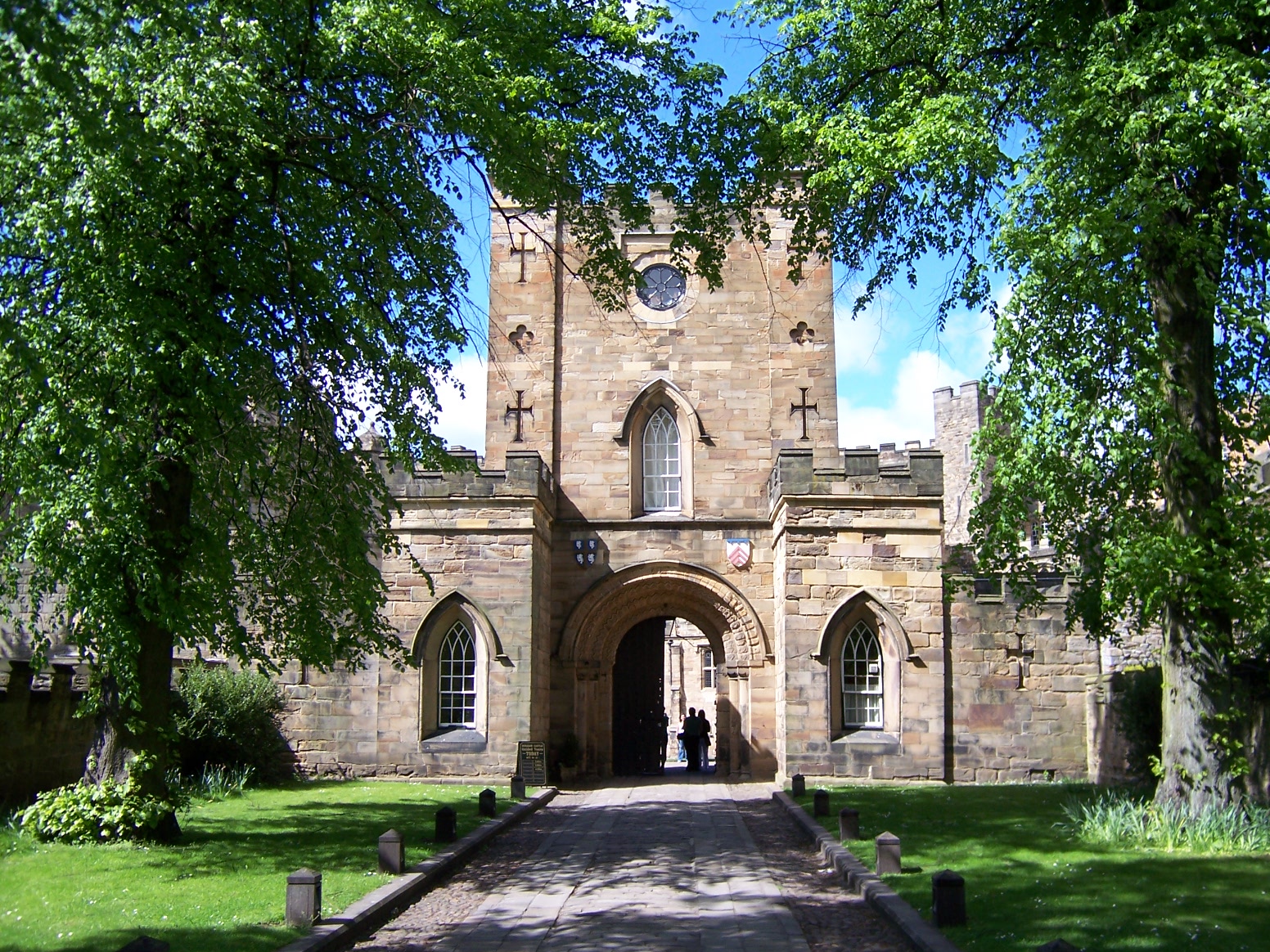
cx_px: 635
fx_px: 1211
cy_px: 476
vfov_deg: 42.9
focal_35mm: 33
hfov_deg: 55.4
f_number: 3.4
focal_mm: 5.5
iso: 80
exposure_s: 1/350
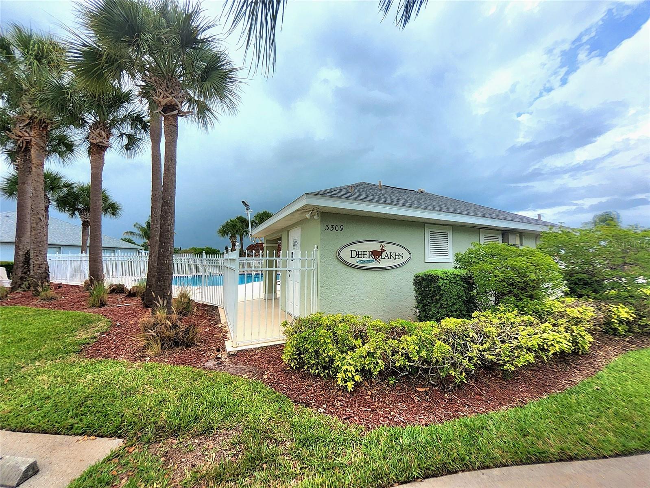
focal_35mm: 13
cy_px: 244
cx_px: 325
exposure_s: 1/1000
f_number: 2.2
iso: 32
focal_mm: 1.13
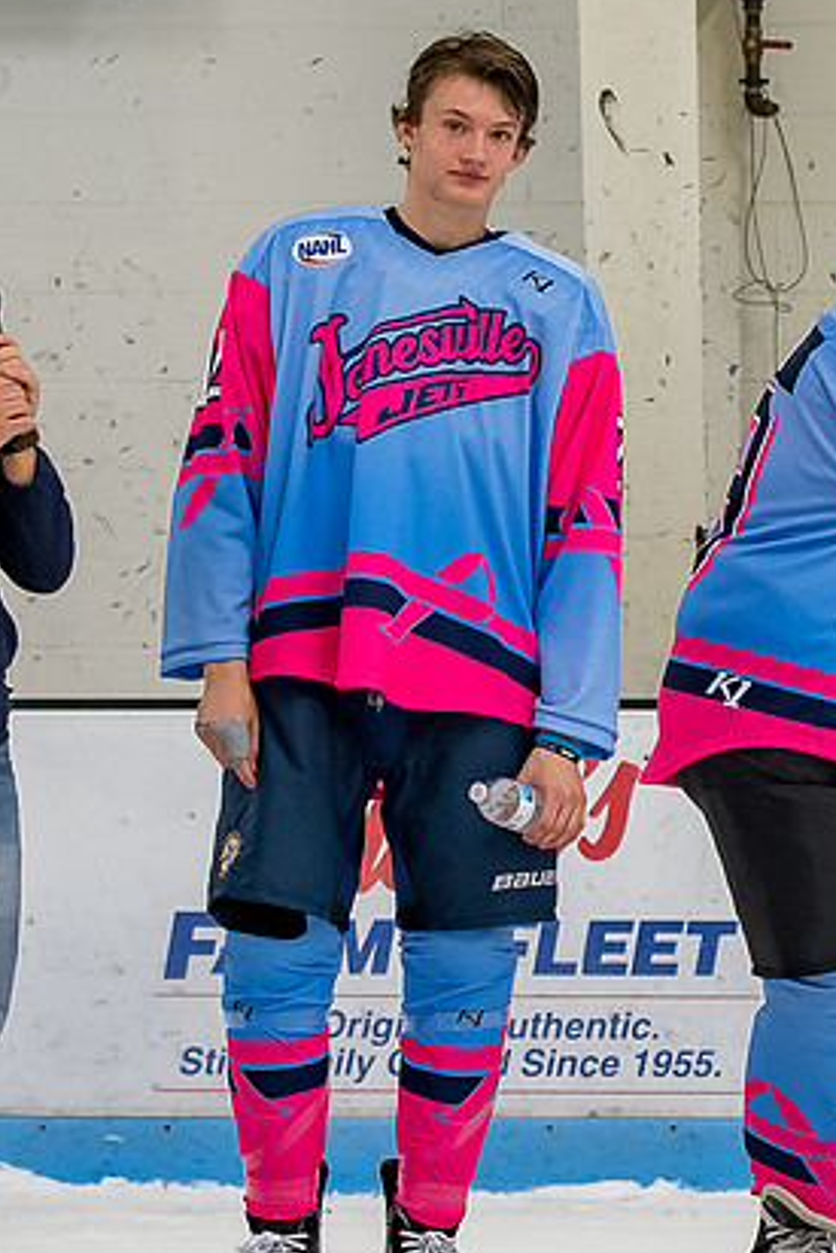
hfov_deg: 4.2
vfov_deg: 6.4
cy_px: 528
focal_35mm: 323
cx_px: 1000
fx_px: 11241
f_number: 3.5
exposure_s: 1/250
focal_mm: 70
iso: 800
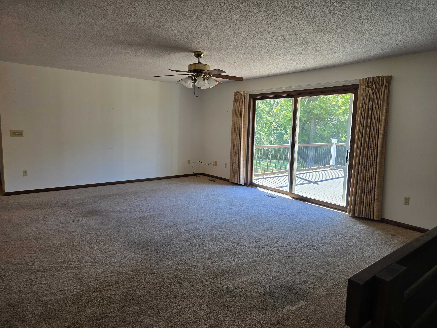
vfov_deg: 58.9
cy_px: 164
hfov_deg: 73.9
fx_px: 290
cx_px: 218
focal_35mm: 23
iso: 64
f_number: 1.7
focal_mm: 6.3
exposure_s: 1/120
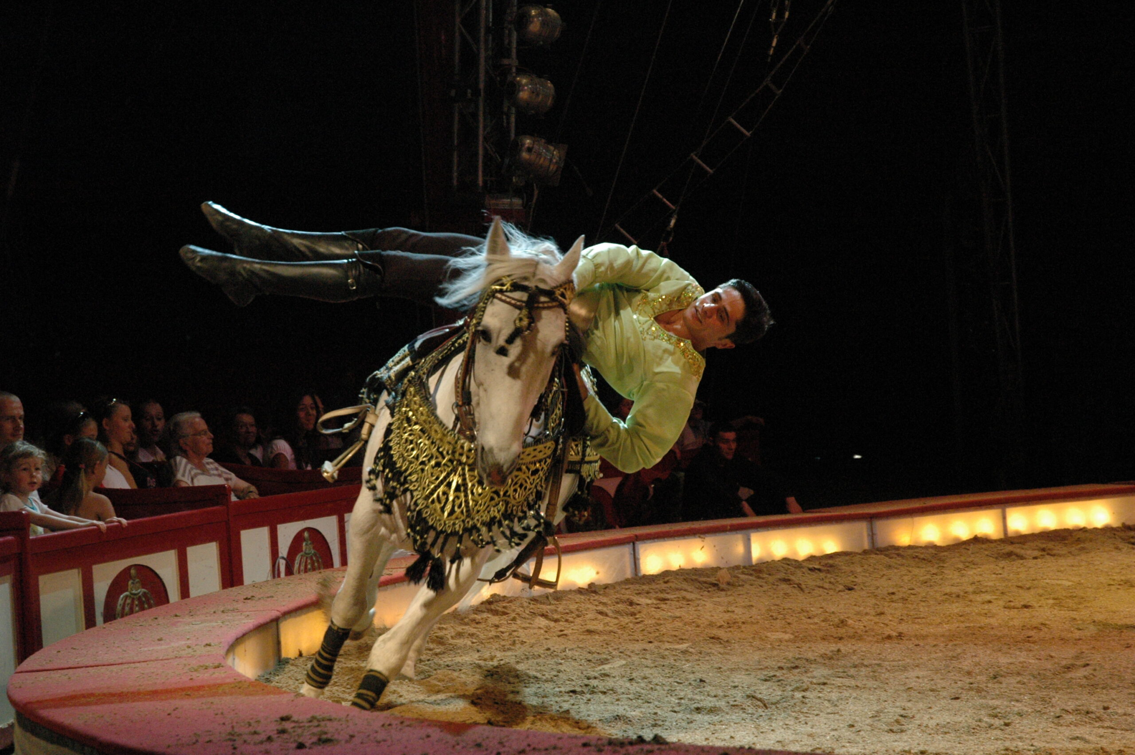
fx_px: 2457
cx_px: 568
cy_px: 378
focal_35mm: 78
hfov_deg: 26.0
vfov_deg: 17.5
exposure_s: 1/160
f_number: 4.5
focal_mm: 52
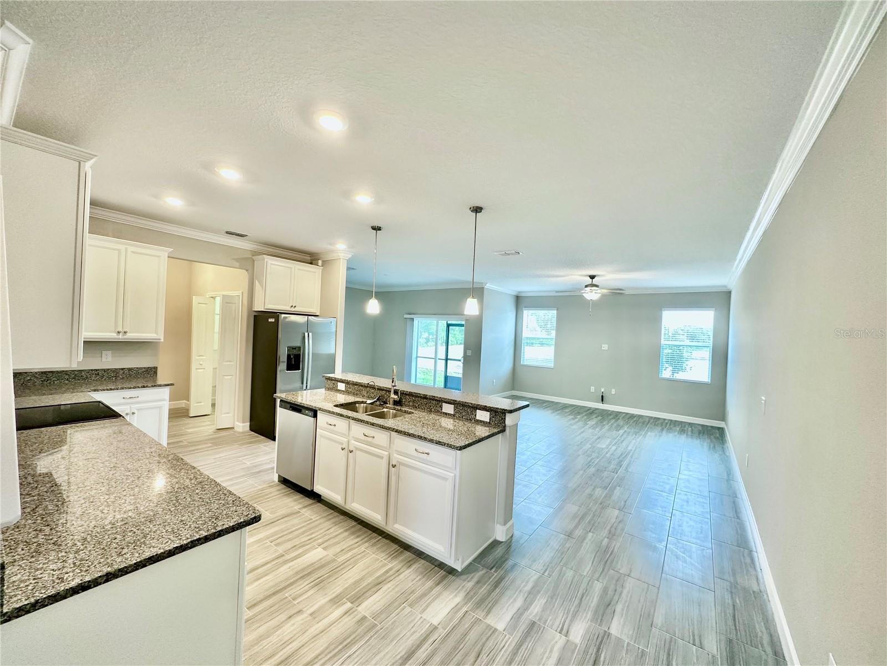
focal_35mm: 14
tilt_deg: -0.8
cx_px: 444
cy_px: 333
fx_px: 359
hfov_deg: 102.1
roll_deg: -2.7
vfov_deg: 85.7
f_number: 2.2
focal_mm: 2.22
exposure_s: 1/60
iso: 200
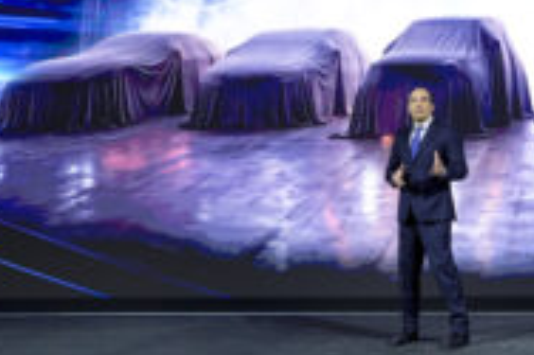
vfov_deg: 25.4
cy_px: 65
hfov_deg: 34.7
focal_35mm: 52
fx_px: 771
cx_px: 534
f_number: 2.8
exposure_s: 1/400
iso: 1600
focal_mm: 25
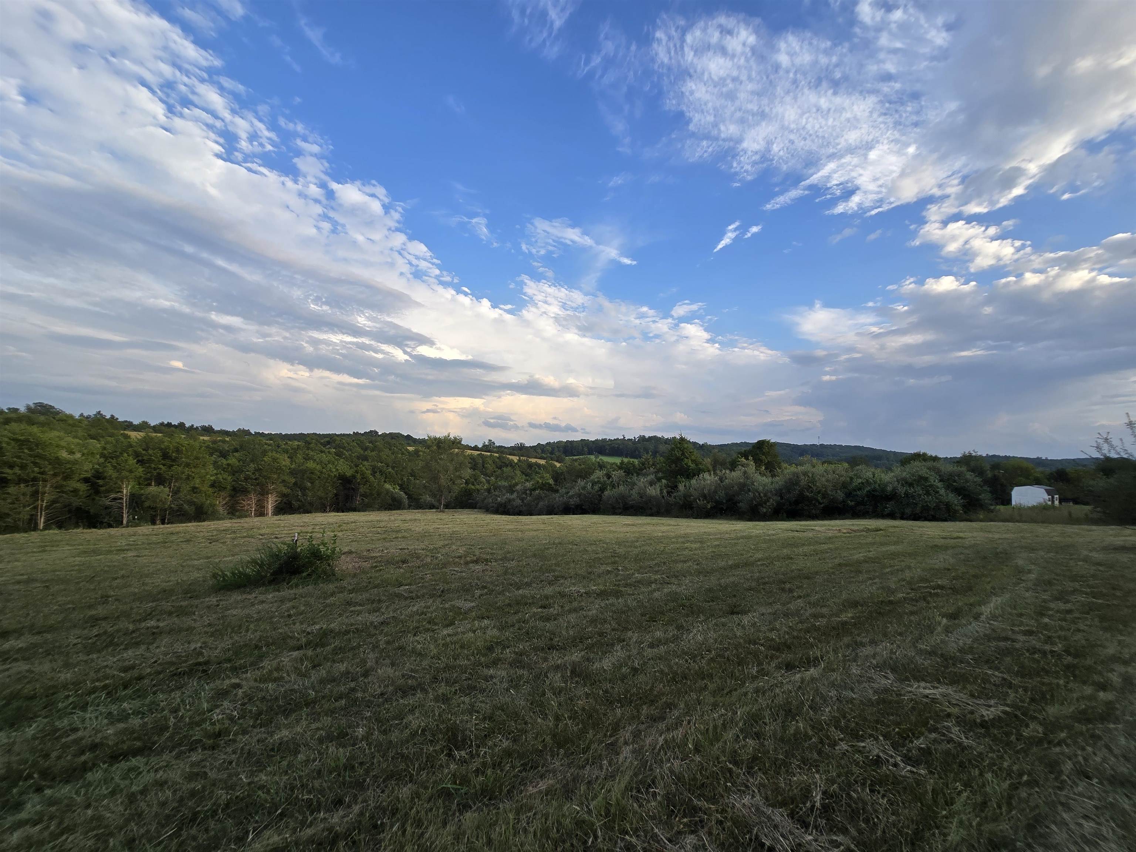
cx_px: 568
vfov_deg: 89.9
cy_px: 426
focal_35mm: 13
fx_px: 427
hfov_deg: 106.2
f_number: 2.2
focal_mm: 2.2
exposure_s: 1/526
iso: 50
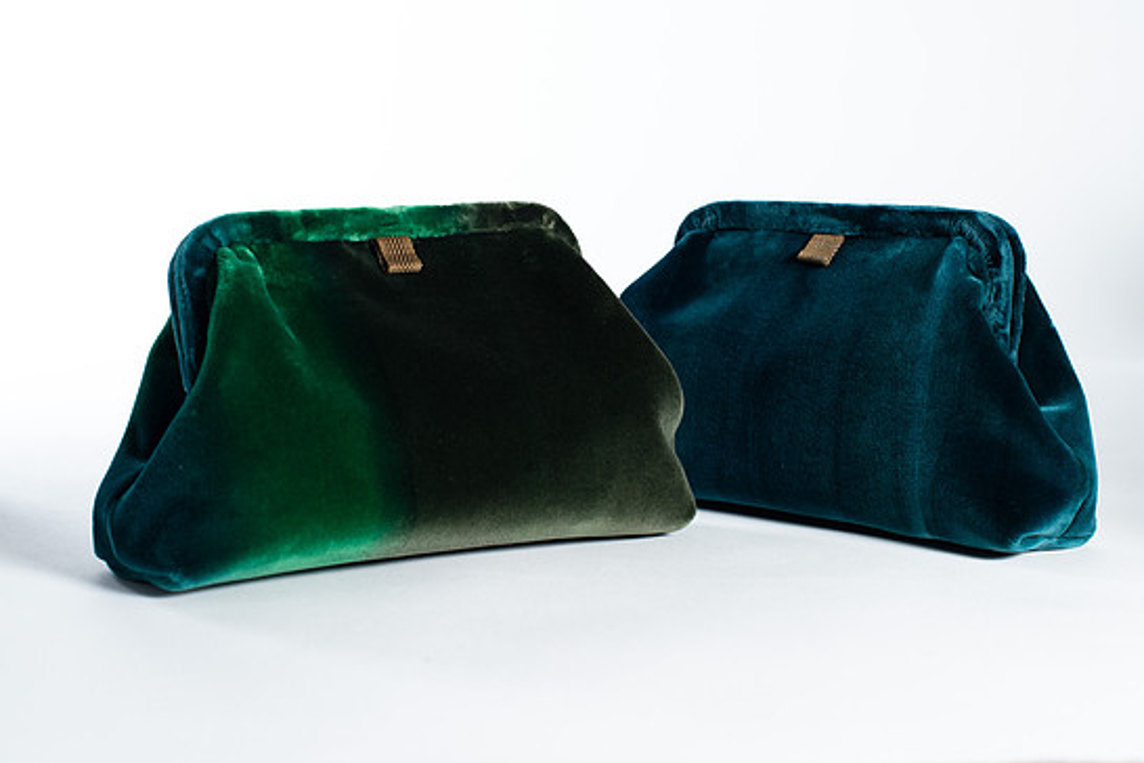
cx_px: 563
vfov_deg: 23.4
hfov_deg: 34.5
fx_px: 1843
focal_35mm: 58
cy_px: 328
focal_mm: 50
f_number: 6.3
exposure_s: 1/200
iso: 200
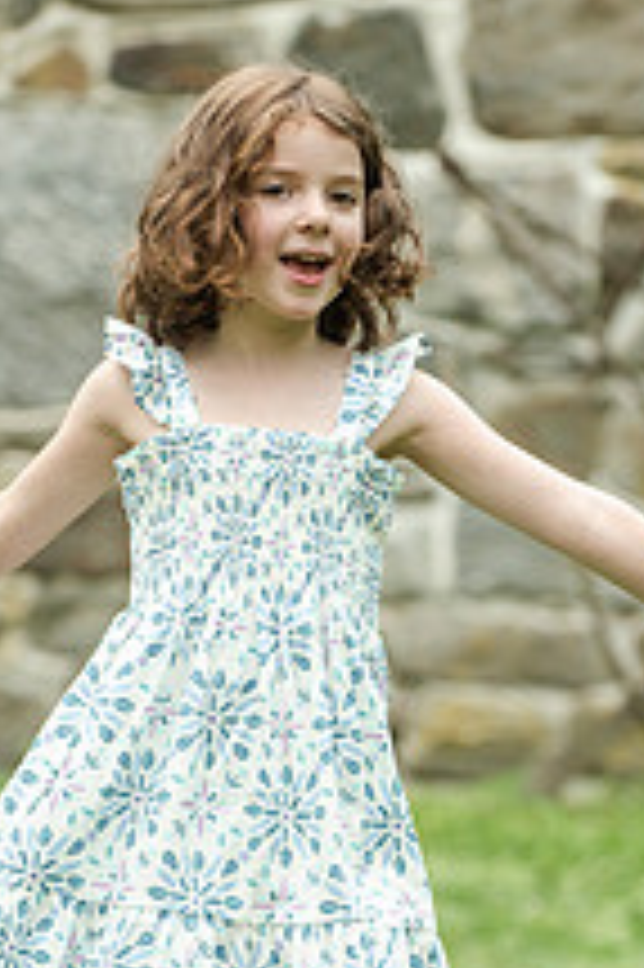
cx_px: 378
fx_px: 8439
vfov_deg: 6.6
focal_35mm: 314
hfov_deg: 4.4
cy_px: 752
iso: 640
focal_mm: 150
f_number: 4
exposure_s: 1/2000
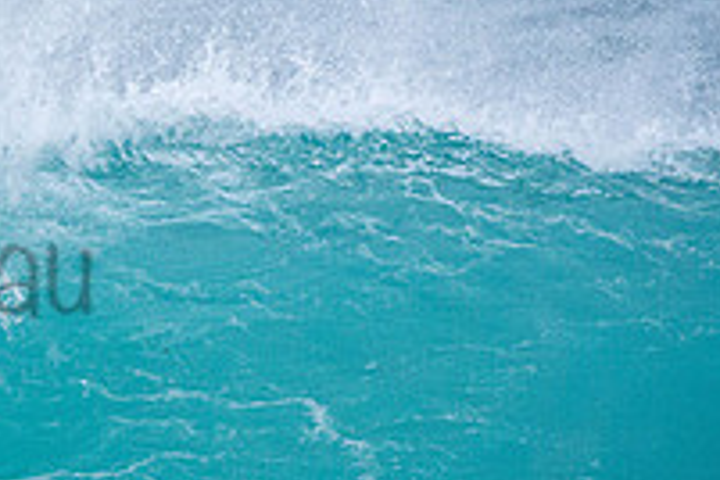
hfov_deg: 1.0
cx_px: -287
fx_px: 43177
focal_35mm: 2159
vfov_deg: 0.6
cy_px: 231
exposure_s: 1/4000
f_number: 5.6
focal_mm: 500
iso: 2200
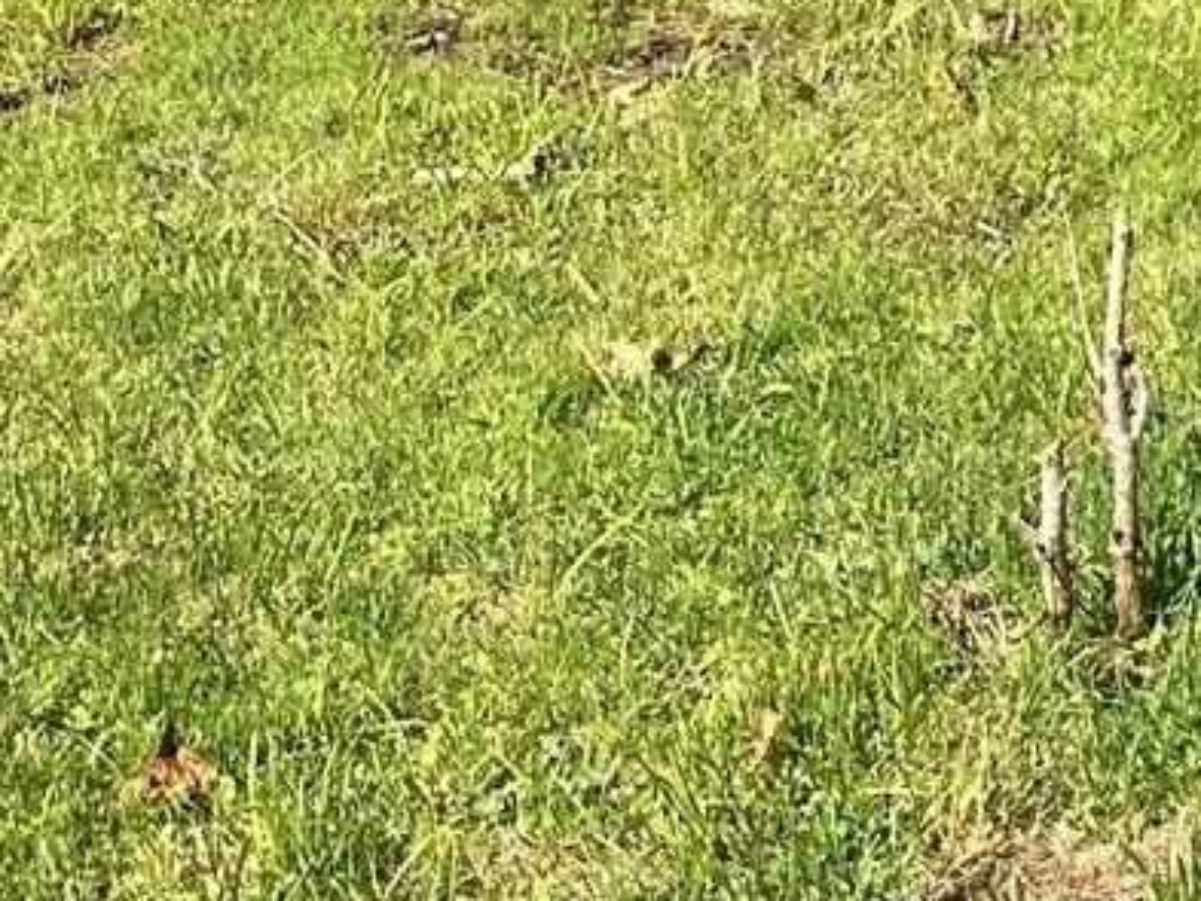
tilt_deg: +0.1
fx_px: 4338
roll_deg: +0.8
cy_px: -1145
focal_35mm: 125
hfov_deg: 14.0
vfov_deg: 10.5
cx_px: 2145
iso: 80
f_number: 1.78
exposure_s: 1/2203
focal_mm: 6.86
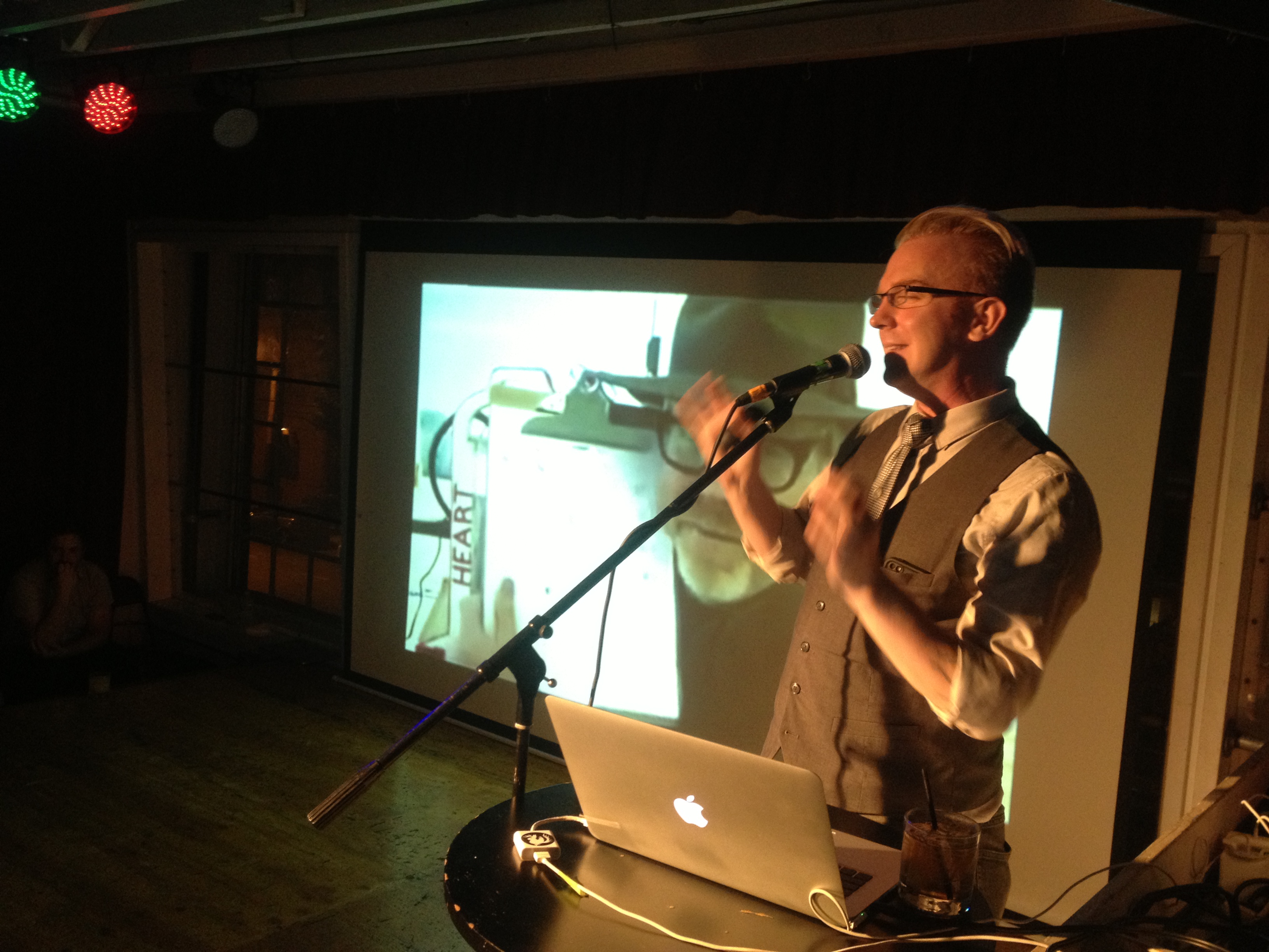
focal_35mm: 35
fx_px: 1283
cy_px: 476
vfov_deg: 40.7
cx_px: 634
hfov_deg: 52.6
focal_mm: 4.28
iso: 200
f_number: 2.4
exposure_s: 1/20
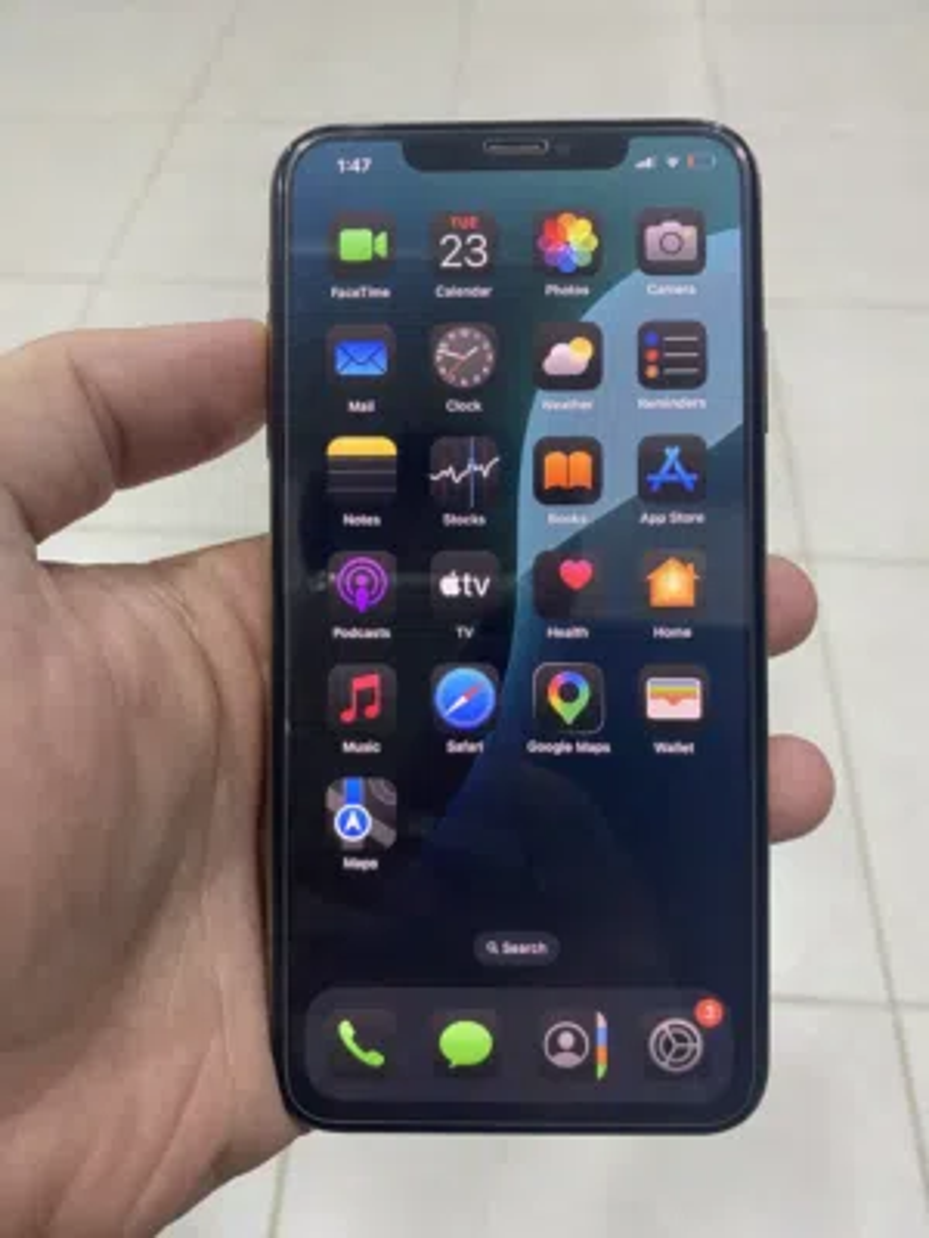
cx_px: 464
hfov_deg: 53.1
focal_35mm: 26
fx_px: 930
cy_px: 619
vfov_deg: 67.3
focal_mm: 4.25
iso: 250
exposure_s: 1/60
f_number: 1.8
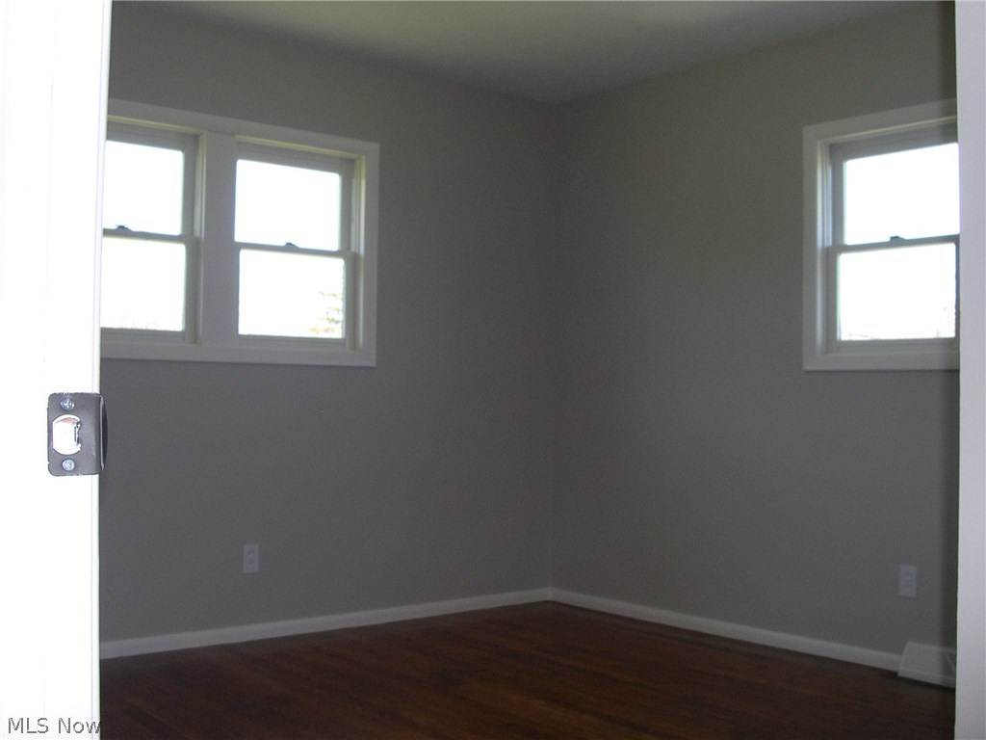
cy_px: 370
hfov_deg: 49.0
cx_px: 493
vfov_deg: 37.7
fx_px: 1082
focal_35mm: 38
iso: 220
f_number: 7.6
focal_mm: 8
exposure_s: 1/30
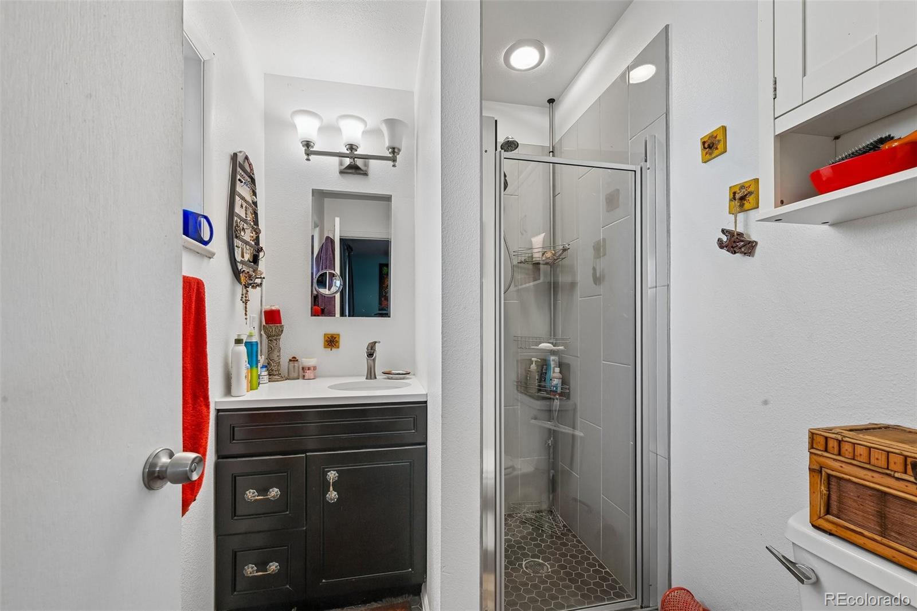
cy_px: 306
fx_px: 357
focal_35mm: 14
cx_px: 458
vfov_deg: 81.2
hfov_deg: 104.3
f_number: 10
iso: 400
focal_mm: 14
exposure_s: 1/6
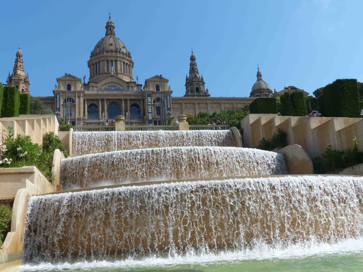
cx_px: 182
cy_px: 136
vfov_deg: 38.7
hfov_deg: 50.1
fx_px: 388
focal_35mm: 37
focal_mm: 6.4
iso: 100
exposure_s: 1/1300
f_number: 4
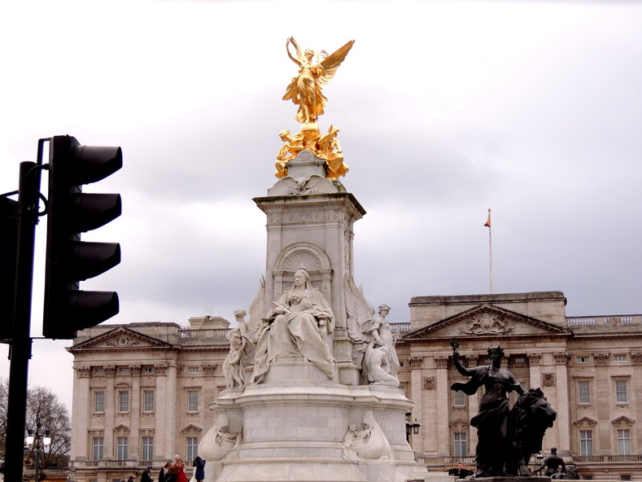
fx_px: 1317
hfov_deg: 27.4
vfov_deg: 20.7
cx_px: 322
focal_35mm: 71
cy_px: 243
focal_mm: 12.4
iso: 100
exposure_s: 1/400
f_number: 3.9
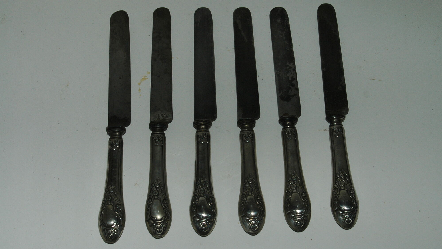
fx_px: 703
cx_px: 222
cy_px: 129
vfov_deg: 20.0
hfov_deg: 34.9
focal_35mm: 60
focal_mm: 38
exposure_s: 1/125
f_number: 7.1
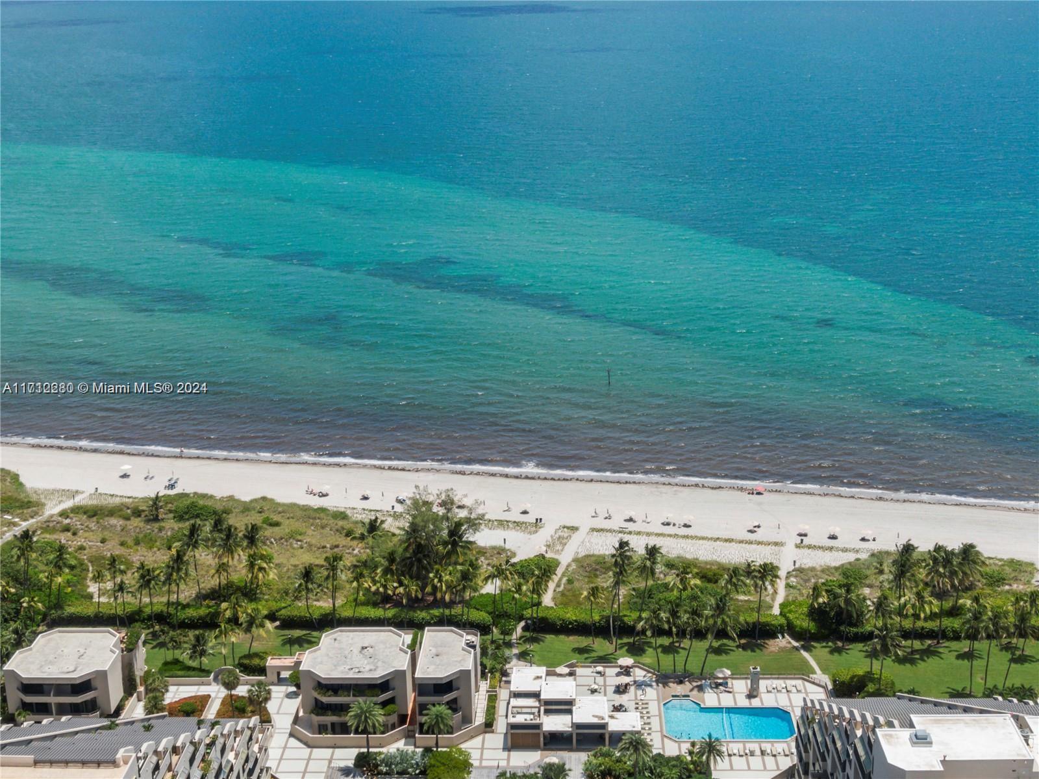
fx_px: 1440
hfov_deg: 39.7
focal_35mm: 48
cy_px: 390
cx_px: 520
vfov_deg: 30.3
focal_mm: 8.6
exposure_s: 1/1000
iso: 100
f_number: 3.8
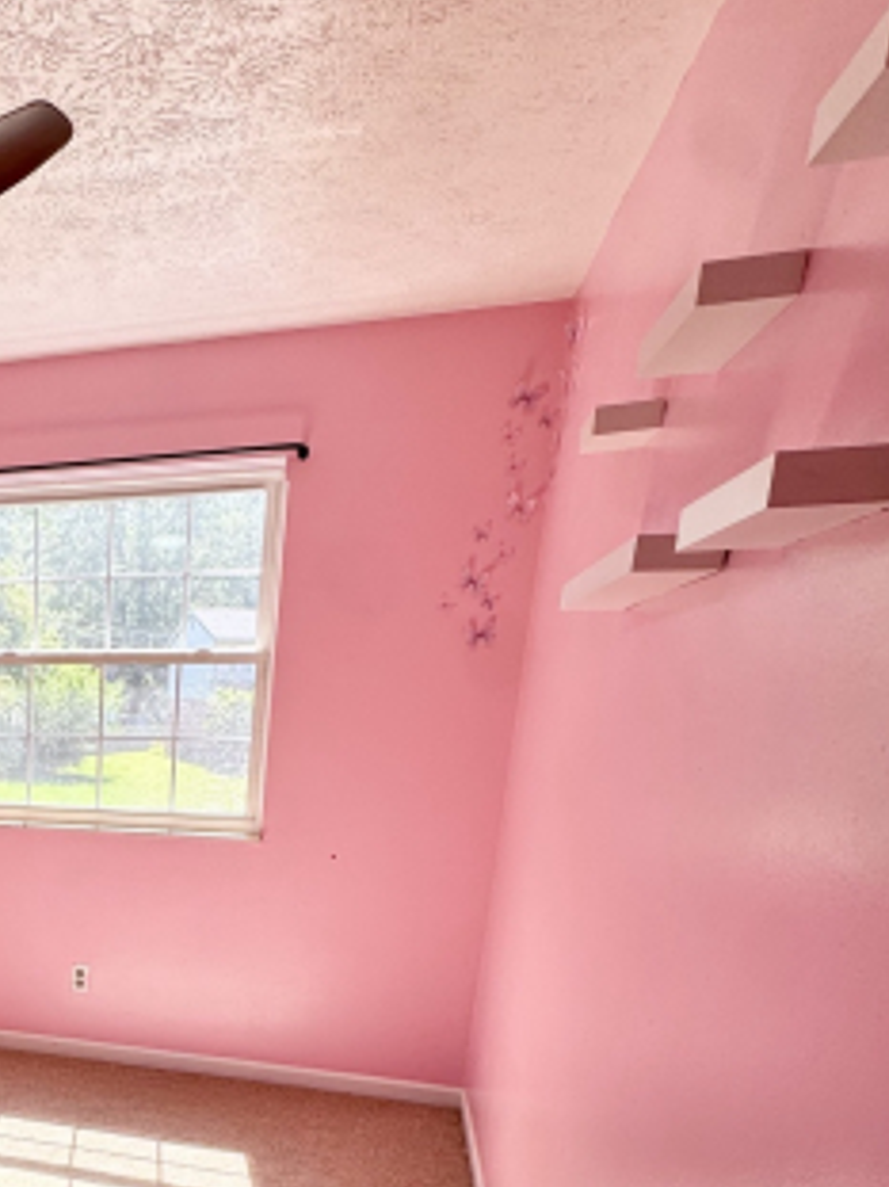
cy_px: 987
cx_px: -8
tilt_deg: -16.4
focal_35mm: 30
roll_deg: +0.3
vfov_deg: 54.8
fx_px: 1028
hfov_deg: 40.7
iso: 40
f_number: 2.2
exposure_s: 1/120
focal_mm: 2.22
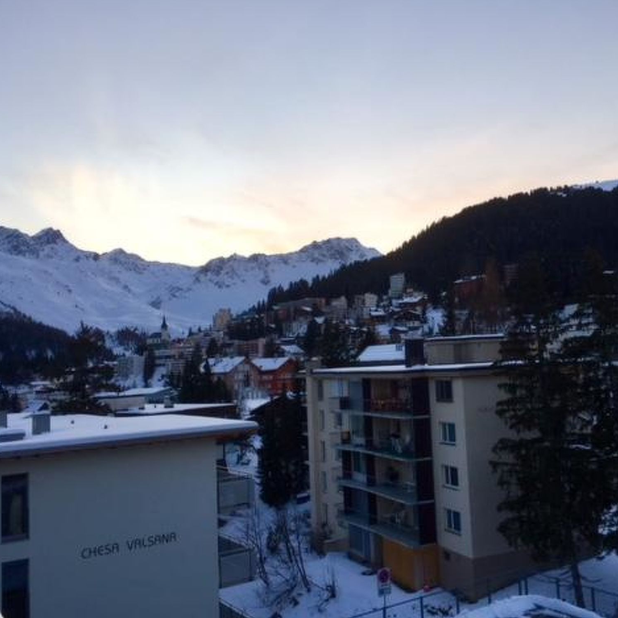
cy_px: 302
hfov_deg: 47.0
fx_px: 707
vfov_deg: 47.2
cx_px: 371
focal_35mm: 35
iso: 32
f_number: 2.2
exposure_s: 1/128
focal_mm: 4.15
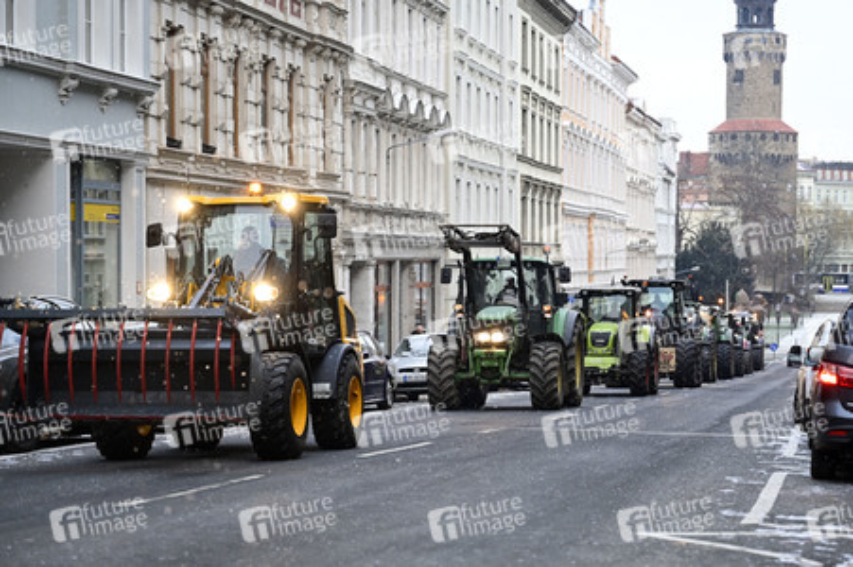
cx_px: 426
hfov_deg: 28.9
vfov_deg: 19.4
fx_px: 1657
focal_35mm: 70
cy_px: 284
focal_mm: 70
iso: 1100
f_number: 2.8
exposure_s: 1/320
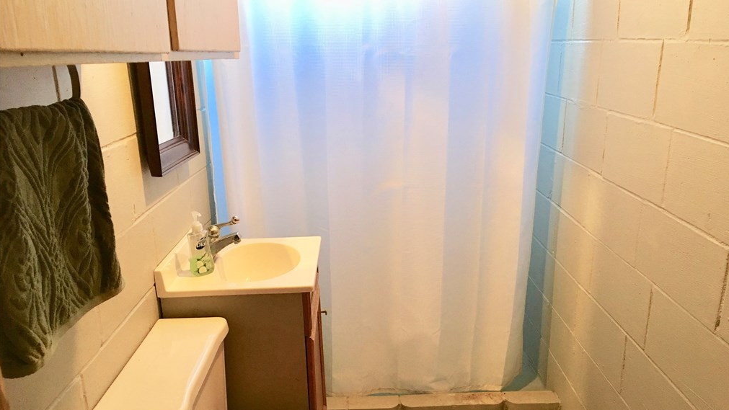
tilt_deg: -19.3
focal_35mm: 32
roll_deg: +0.9
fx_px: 619
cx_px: 367
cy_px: 259
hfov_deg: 61.0
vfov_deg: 36.5
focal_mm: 4.15
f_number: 2.2
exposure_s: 1/15
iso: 50
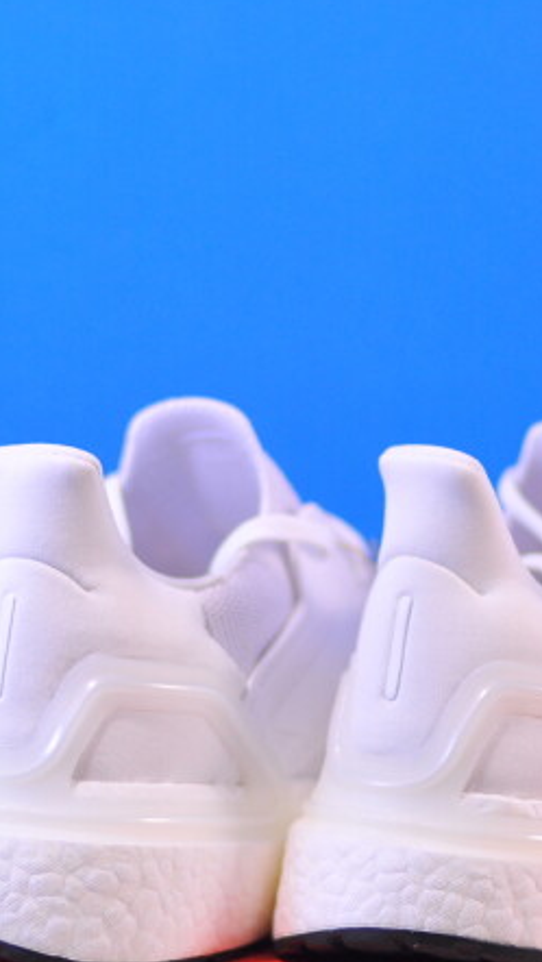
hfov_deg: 8.5
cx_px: 414
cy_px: 495
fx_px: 3624
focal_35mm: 142
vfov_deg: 15.1
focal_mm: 50
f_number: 2
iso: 250
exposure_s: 1/320
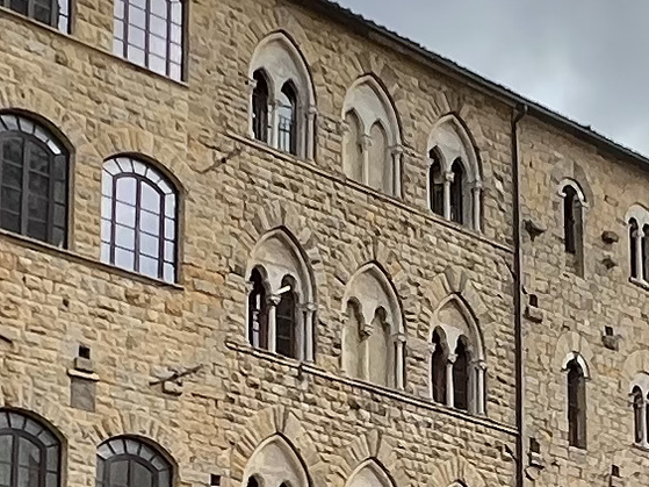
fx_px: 1743
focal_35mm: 93
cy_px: 604
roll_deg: +1.8
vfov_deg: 15.3
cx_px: 543
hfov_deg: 20.8
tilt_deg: +5.8
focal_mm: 1.57
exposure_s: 1/1074
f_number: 1.8
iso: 32
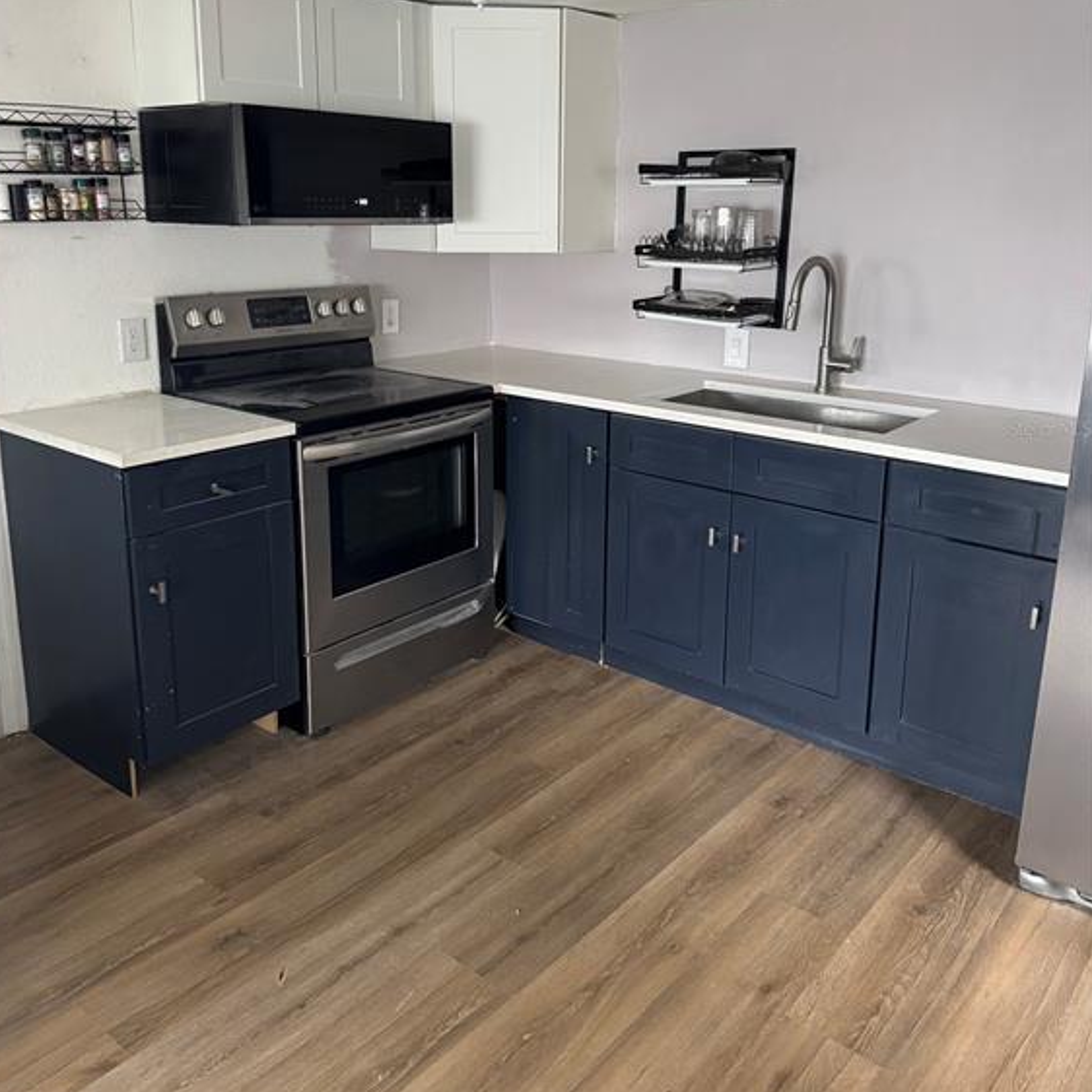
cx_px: 536
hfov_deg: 55.6
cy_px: 427
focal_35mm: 29
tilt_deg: -12.8
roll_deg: +0.0
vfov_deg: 55.1
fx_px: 1035
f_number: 1.78
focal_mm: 6.76
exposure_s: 1/60
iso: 640
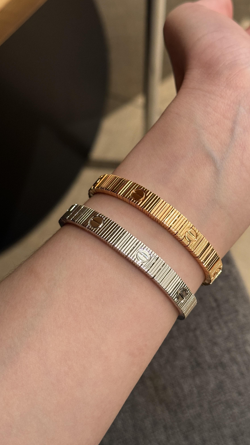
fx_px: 625
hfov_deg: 22.6
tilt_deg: -75.9
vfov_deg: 39.2
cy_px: 222
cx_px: 144
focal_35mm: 53
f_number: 1.78
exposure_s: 1/33
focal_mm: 6.86
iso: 200
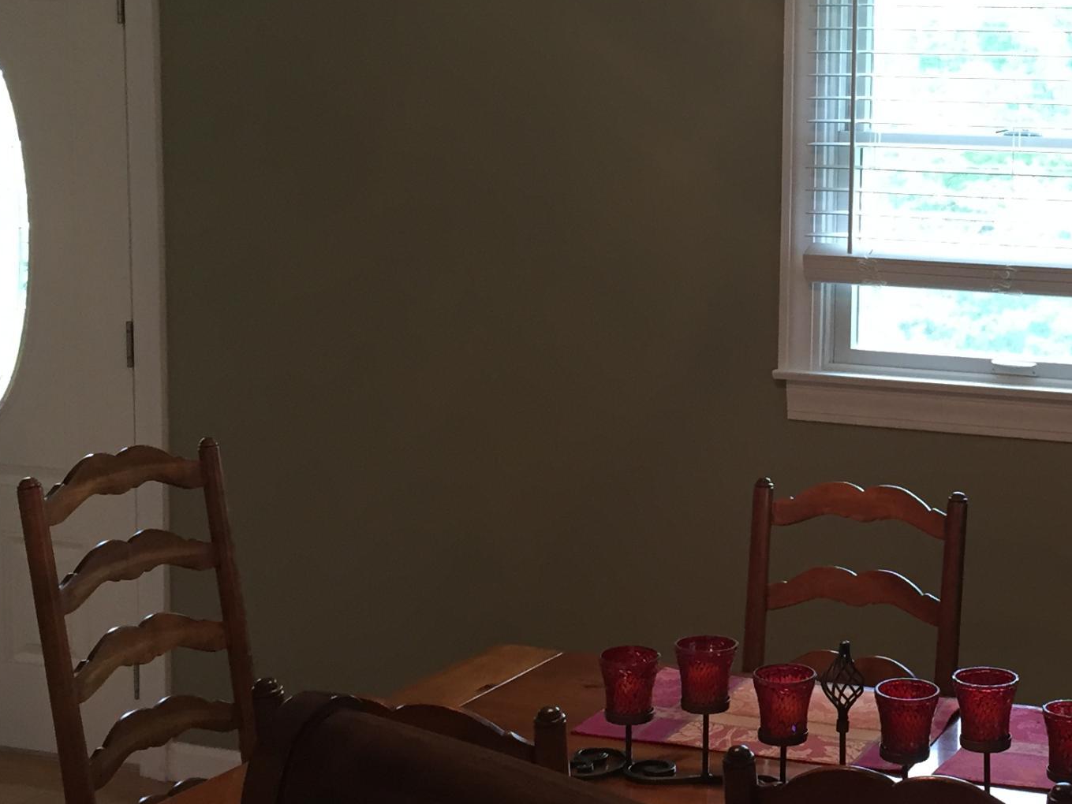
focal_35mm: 64
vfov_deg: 22.9
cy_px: 348
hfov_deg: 29.3
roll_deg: -2.0
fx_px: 1982
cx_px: 906
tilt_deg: -6.4
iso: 80
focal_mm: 4.15
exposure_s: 1/30
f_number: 2.2
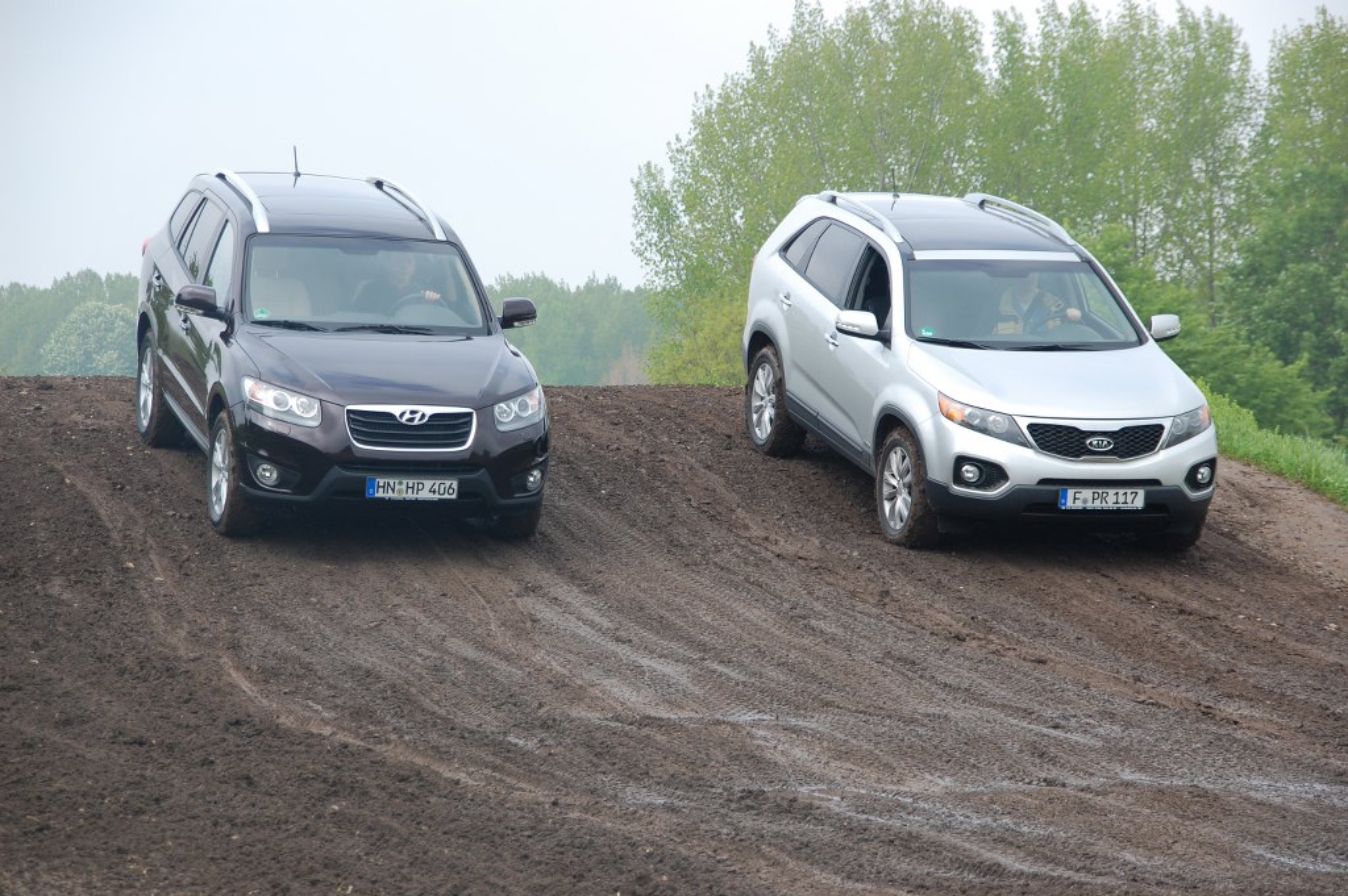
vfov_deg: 10.1
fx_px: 5051
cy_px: 448
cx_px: 674
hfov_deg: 15.2
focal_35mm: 135
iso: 250
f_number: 5.6
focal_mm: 90
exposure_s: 1/500
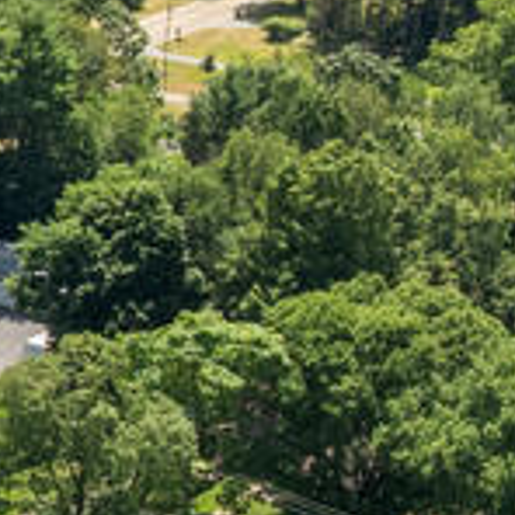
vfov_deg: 10.1
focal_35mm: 172
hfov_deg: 9.6
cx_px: -473
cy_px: 395
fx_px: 2895
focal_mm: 12.29
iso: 100
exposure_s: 1/240
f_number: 8
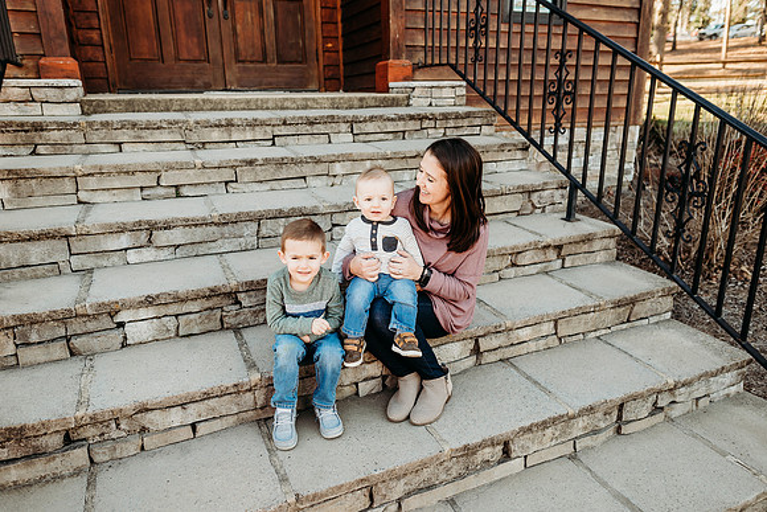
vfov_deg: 53.2
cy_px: 256
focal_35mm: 24
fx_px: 511
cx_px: 384
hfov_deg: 73.7
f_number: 2.8
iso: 250
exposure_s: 1/320
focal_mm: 24
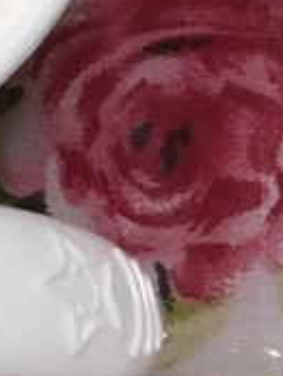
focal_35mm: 200
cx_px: -860
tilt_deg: -63.8
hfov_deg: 6.1
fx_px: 2175
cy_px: -125
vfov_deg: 9.7
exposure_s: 1/30
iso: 50
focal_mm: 4.15
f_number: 2.2
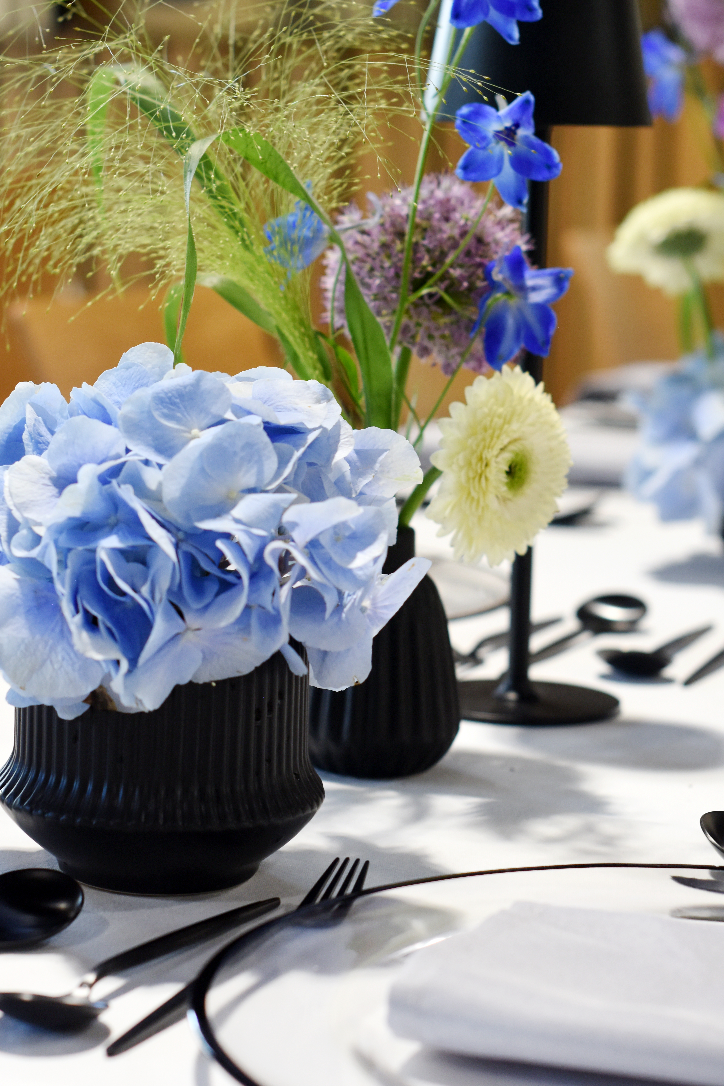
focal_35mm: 93
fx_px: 2805
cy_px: 454
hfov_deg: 14.7
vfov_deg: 21.9
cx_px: 283
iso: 640
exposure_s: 1/125
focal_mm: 50
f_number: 3.2
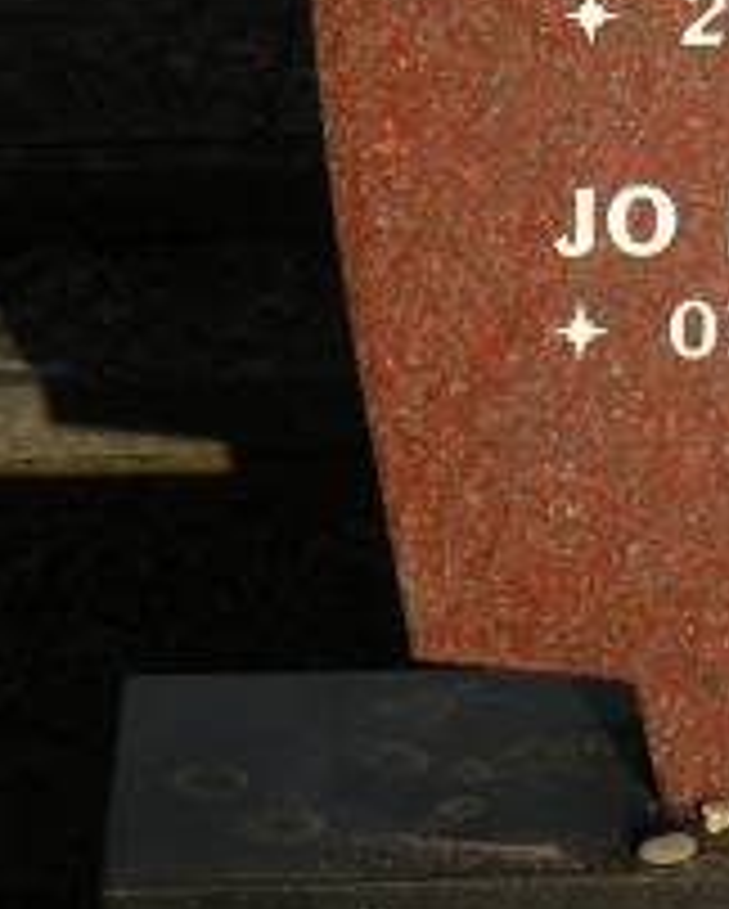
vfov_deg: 7.2
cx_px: 1310
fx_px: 7244
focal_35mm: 269
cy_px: 4
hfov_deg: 5.7
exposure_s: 1/276
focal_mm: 16.4
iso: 64
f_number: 7.1
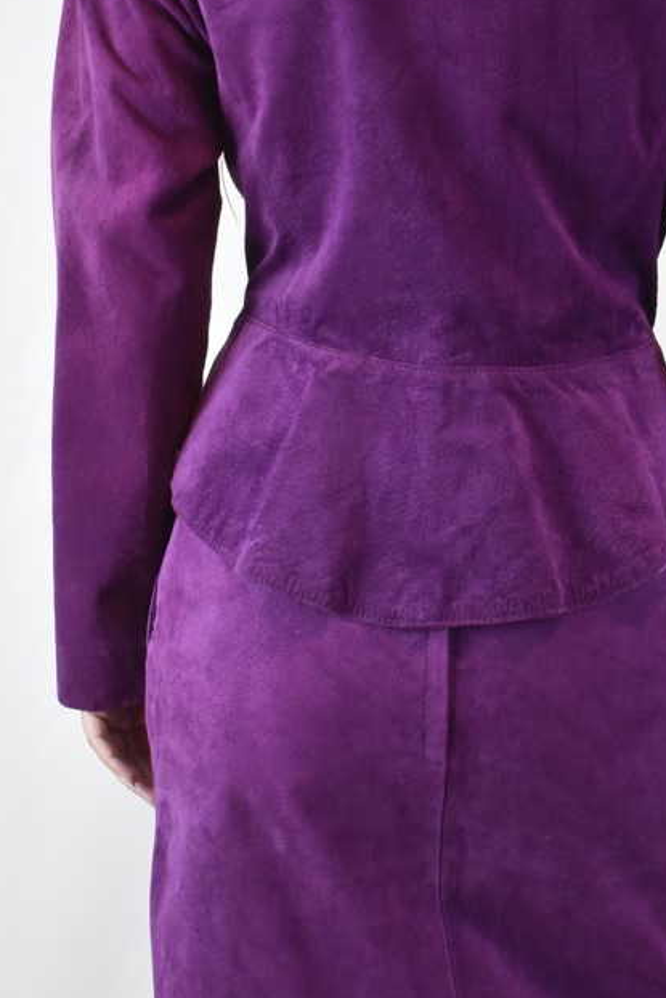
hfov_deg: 15.4
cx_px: 369
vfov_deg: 22.8
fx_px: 2468
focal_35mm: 89
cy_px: 372
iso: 1600
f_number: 16
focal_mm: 34
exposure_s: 1/25
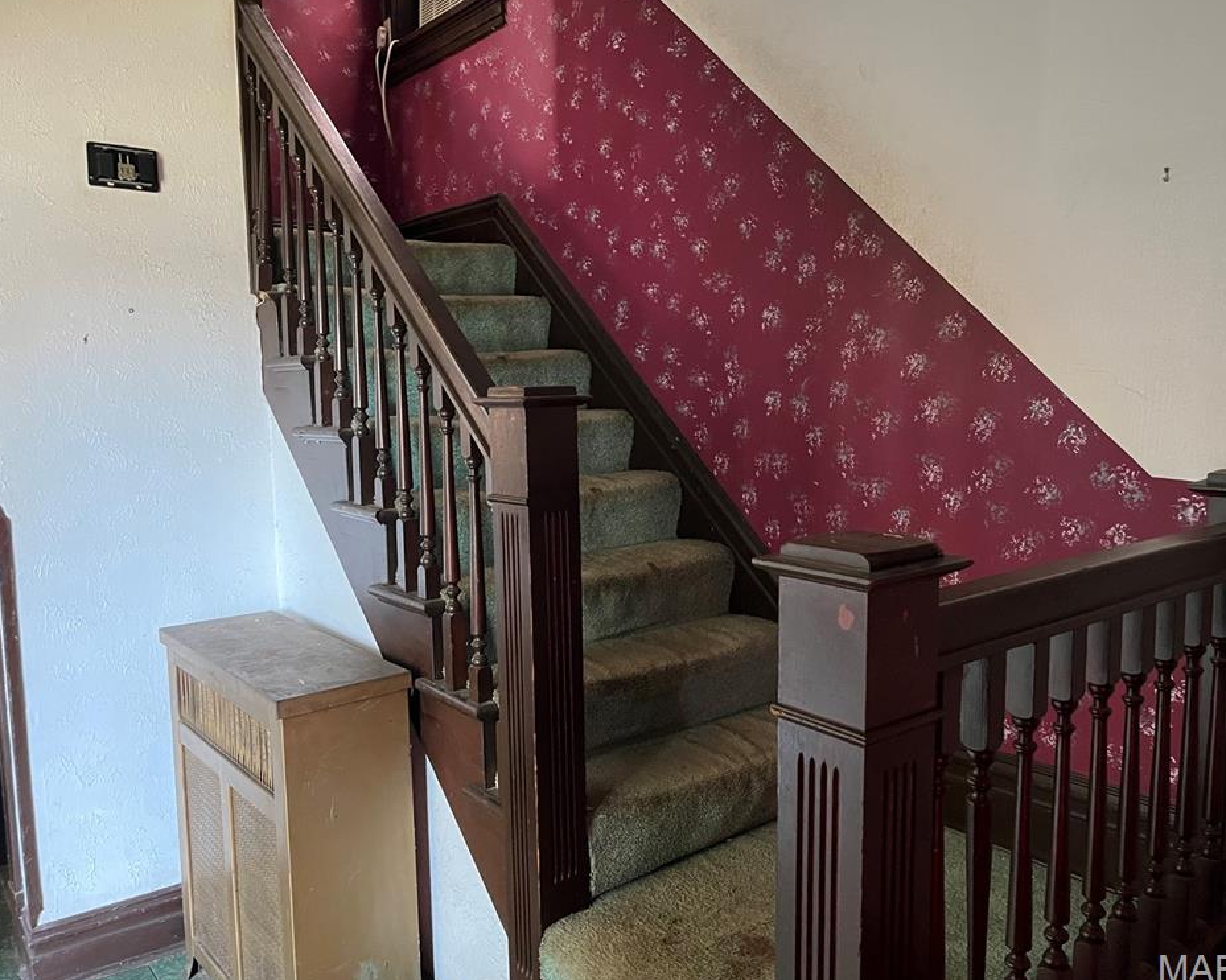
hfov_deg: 62.2
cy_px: 490
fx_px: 1016
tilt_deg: -6.0
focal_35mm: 28
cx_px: 614
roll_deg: +1.3
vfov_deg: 51.5
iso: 500
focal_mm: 5.1
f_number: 1.6
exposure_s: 1/46
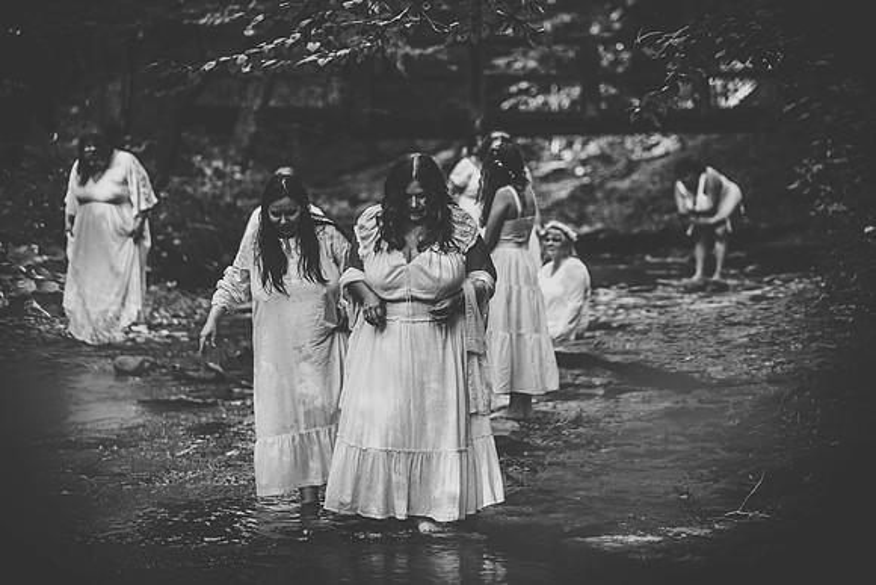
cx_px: 438
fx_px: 2969
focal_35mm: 122
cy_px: 292
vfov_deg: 11.2
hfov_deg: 16.8
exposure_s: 1/400
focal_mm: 122
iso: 1000
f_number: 2.8
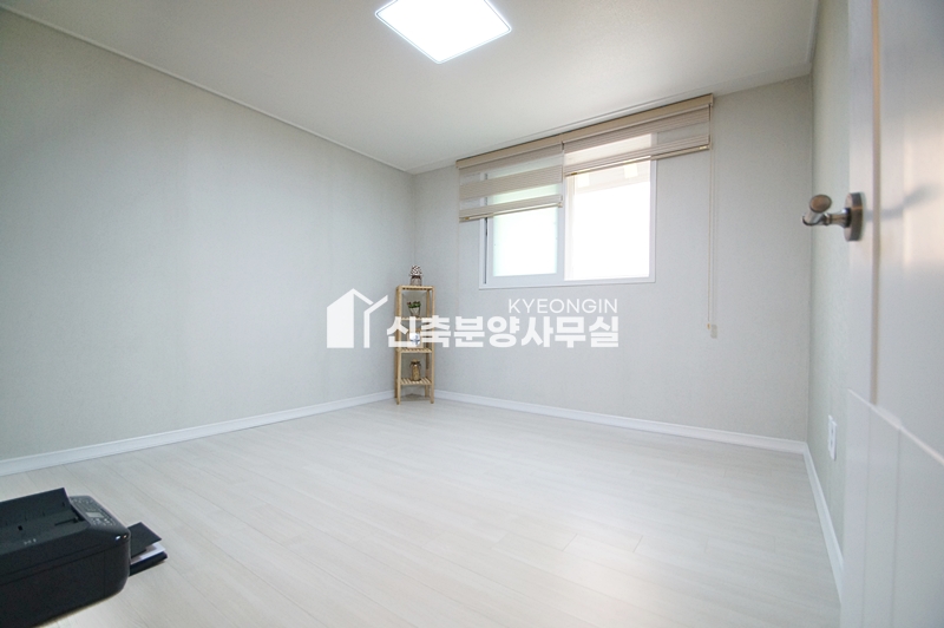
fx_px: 393
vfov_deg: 77.2
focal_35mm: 15
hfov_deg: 100.4
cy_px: 314
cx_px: 472
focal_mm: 10
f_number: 3.5
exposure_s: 1/200
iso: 800
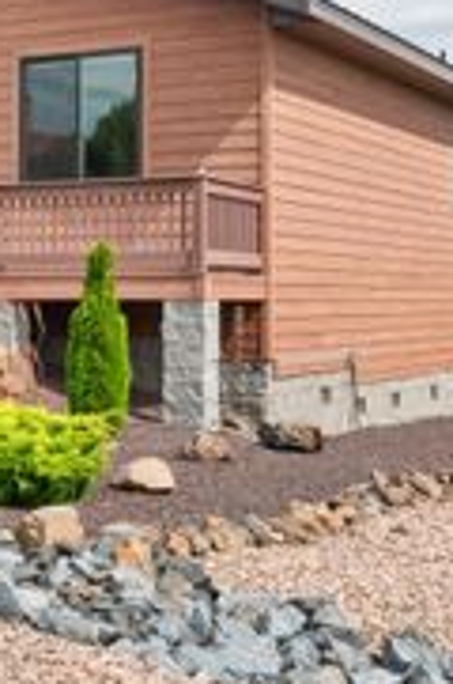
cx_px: -166
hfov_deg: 15.5
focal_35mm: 83
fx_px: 1573
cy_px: 176
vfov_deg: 24.3
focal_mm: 20
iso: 800
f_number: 8
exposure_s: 1/320
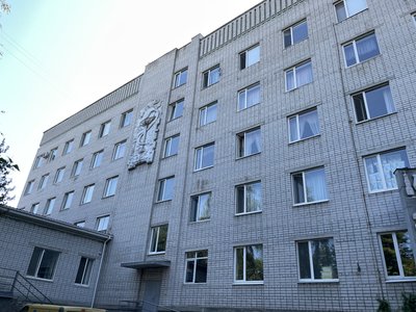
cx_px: 208
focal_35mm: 26
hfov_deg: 67.3
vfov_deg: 53.1
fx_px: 312
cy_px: 156
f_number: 1.6
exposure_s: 1/1383
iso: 32
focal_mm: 4.2
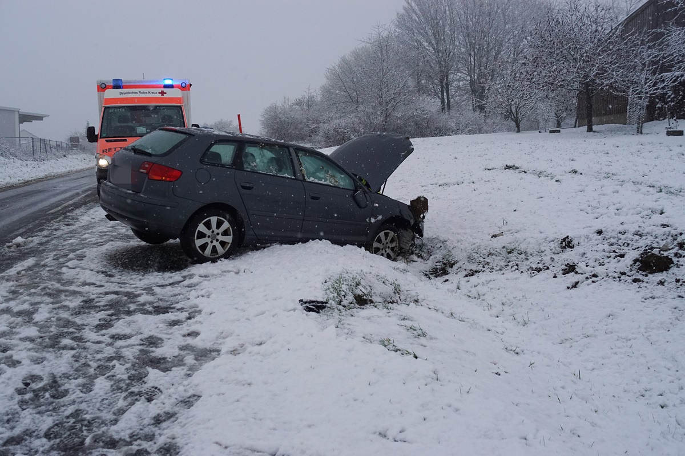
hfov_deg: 57.2
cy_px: 228
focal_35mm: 33
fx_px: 628
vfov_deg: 40.0
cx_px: 342
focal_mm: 22
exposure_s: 1/2000
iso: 800
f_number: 4
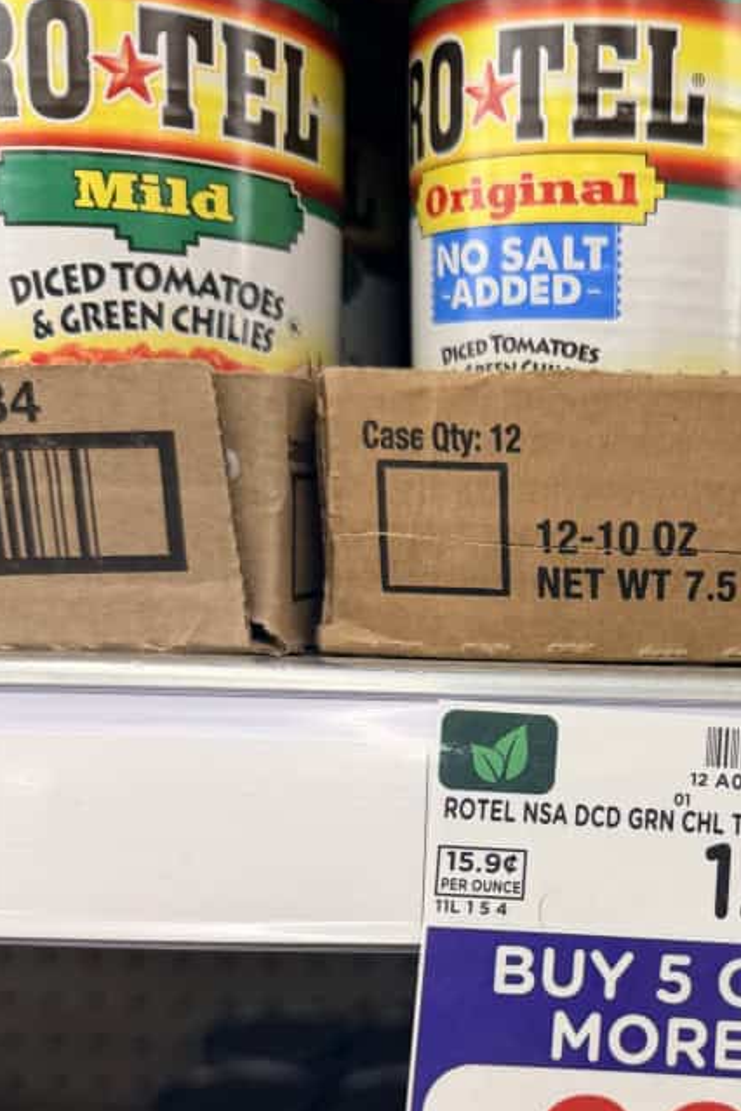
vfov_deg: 47.5
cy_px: 755
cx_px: 659
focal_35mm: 40
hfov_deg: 31.9
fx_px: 1235
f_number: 1.8
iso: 250
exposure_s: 1/127
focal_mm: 6.8
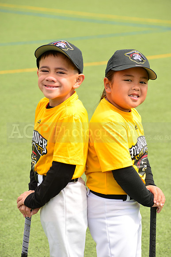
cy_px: 128
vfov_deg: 14.2
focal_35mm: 145
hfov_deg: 9.5
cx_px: 86
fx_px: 1032
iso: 200
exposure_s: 1/250
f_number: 9
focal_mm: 145
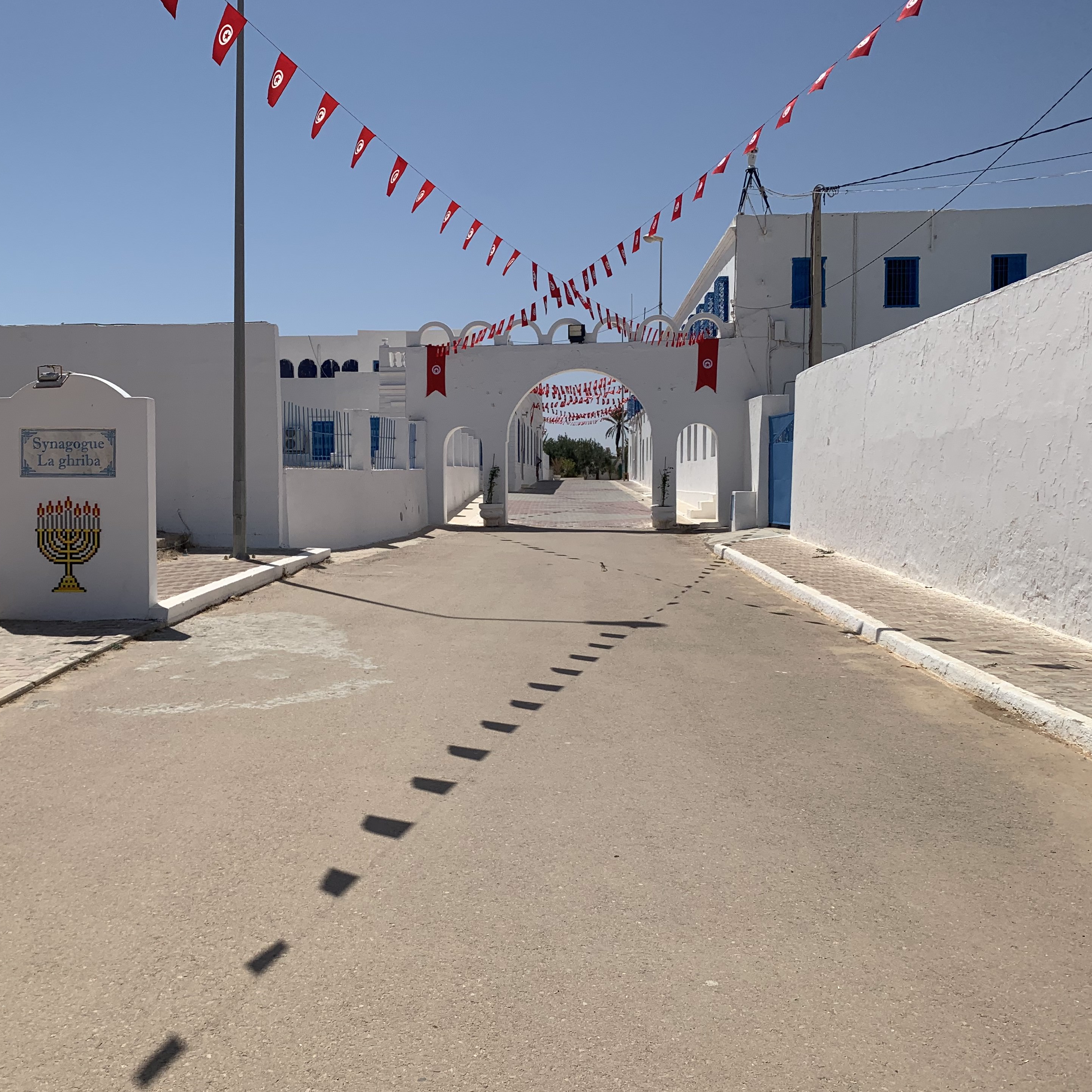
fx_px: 1142
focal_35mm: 32
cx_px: 495
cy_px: 549
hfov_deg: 51.0
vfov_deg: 51.1
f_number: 1.8
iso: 25
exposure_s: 1/6452
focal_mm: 4.25
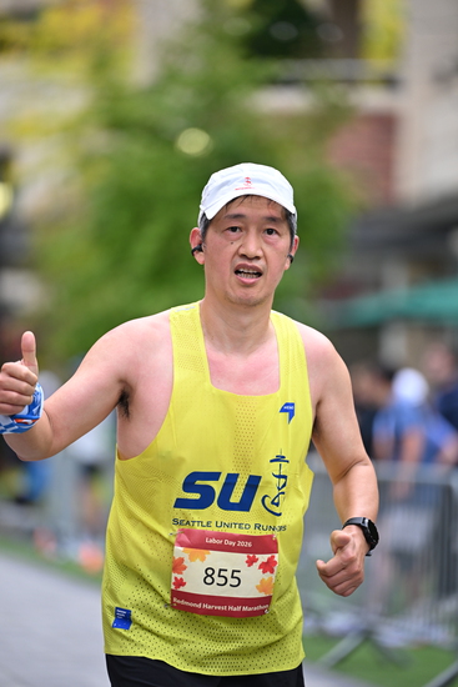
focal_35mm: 200
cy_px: 344
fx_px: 3814
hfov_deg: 6.9
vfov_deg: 10.3
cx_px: 229
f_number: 2.8
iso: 640
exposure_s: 1/2000
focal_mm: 200
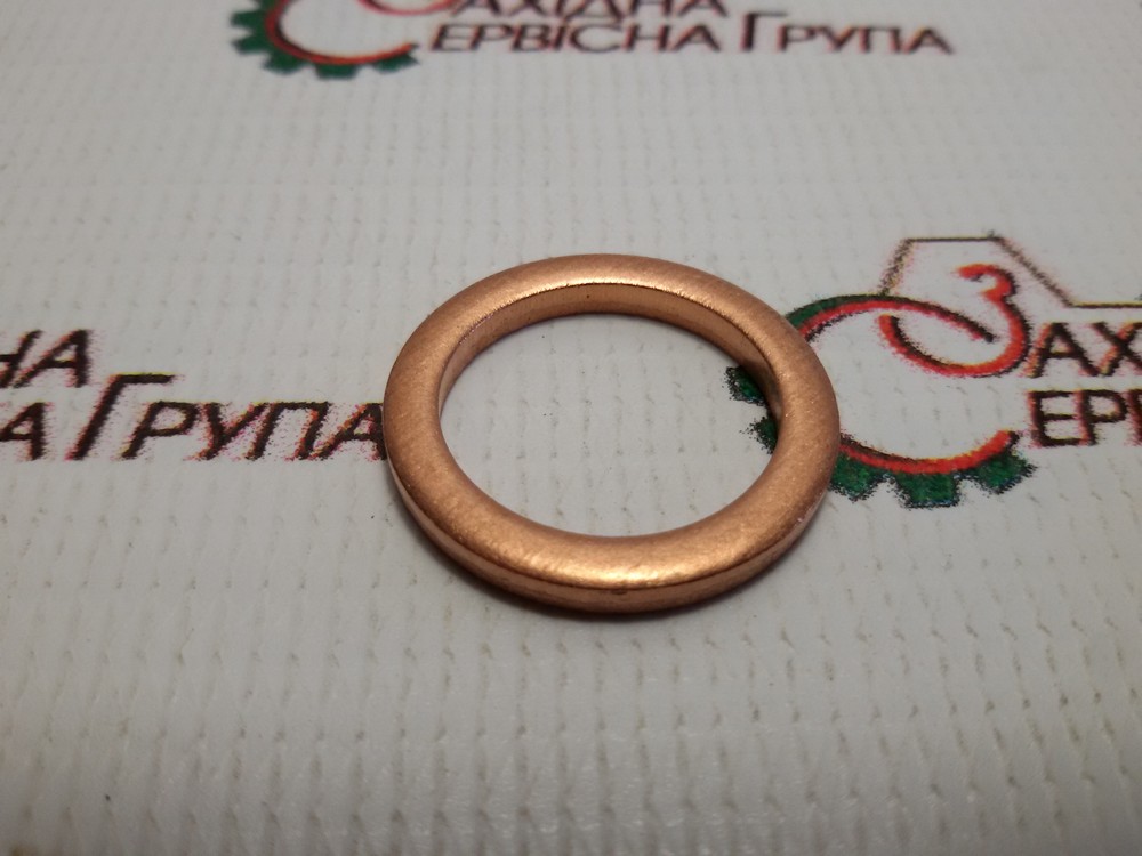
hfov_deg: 58.4
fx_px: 1023
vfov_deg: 45.4
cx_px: 571
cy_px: 428
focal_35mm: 31
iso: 64
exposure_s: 1/100
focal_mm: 2.93
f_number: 2.4
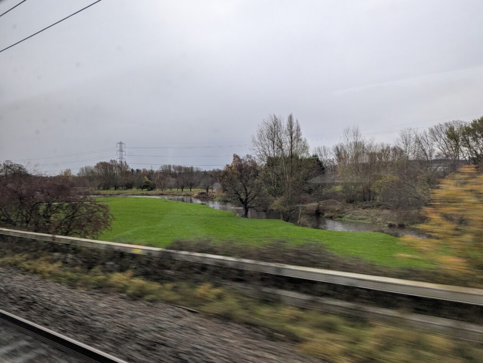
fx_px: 335
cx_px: 242
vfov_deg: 56.9
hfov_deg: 71.5
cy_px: 182
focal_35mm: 24
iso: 93
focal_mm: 6.81
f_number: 1.85
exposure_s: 1/270
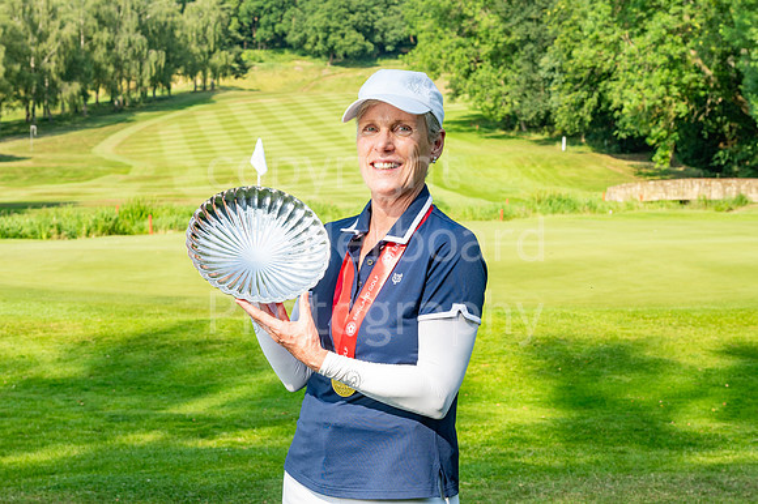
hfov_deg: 28.9
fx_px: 1473
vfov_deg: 19.4
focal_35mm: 70
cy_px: 252
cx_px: 379
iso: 200
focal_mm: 47
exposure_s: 1/200
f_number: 8
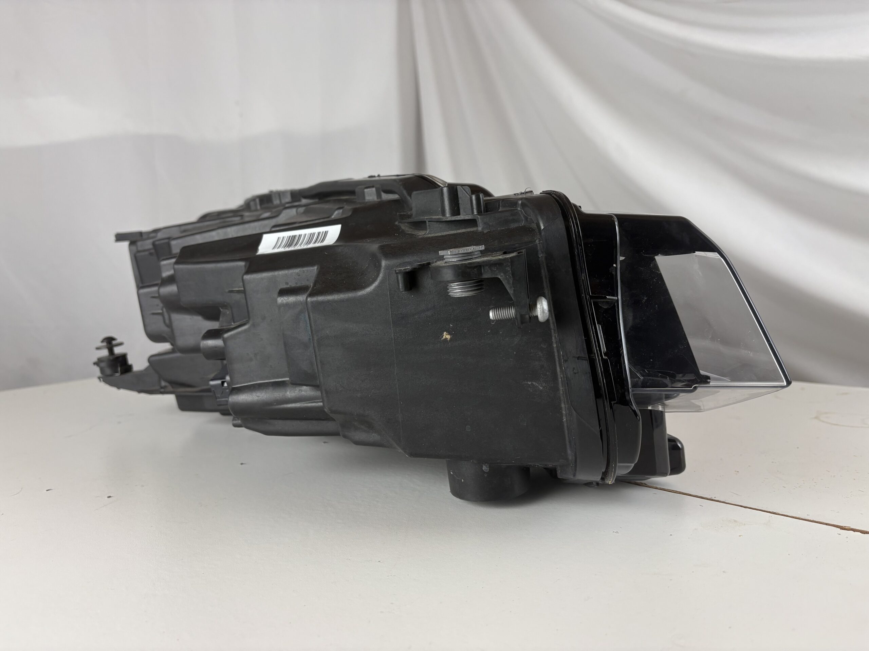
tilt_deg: -7.3
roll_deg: +2.7
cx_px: 434
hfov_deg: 67.3
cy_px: 326
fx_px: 653
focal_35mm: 26
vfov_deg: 53.1
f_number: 1.6
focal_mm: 5.96
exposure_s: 1/60
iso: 100
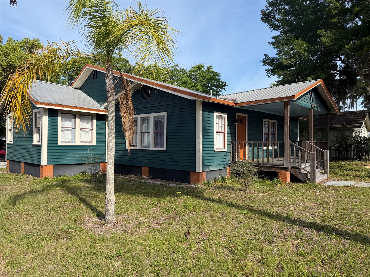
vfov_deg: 56.8
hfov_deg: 71.6
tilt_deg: -0.5
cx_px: 185
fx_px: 257
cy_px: 138
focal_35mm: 24
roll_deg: -1.0
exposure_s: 1/4167
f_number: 1.78
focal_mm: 6.76
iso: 80
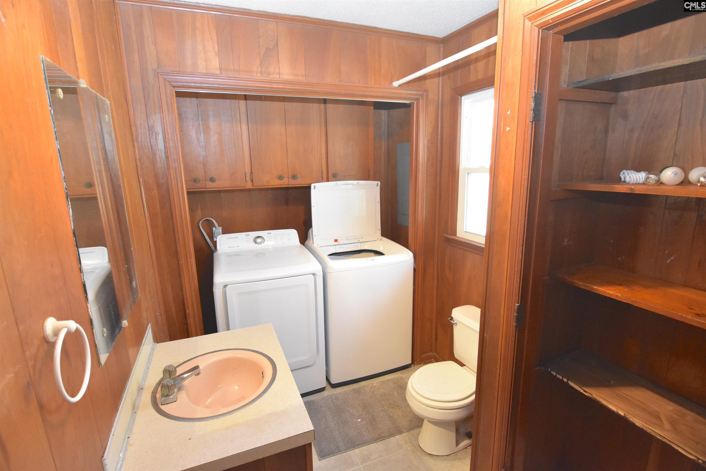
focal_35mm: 16
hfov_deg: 95.0
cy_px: 236
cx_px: 353
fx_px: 324
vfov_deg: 72.1
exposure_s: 1/60
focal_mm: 11
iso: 2500
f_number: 4
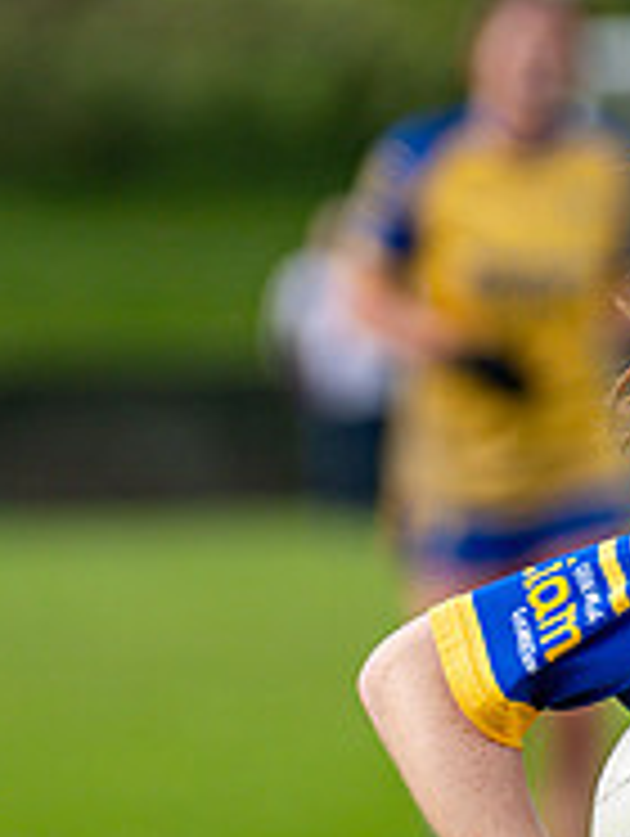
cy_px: 540
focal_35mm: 809
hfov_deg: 1.8
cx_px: 1174
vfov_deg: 2.4
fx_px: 19587
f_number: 2.8
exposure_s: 1/2500
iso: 250
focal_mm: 180
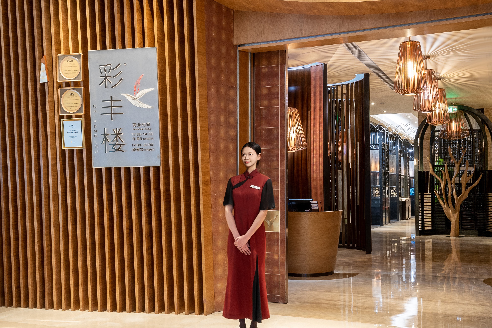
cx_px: 246
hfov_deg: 46.4
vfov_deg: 31.9
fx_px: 574
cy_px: 164
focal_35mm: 42
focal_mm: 28
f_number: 8
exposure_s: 1.3
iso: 250
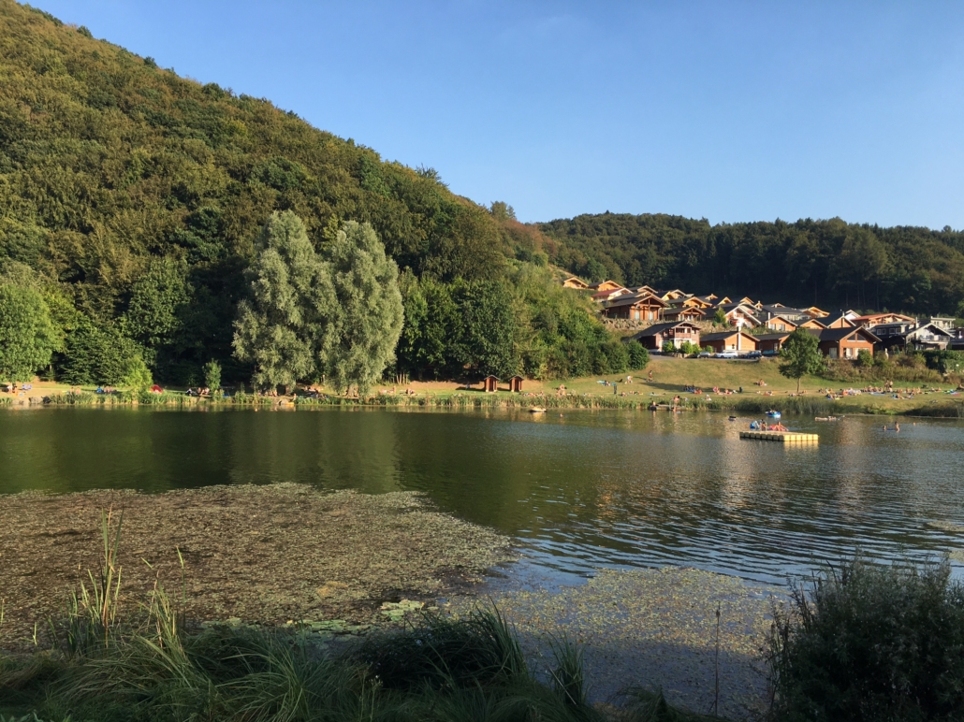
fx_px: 807
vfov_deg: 48.2
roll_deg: -0.3
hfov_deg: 61.7
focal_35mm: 29
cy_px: 361
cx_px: 482
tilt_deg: +0.6
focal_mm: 4.15
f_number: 2.2
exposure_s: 1/777
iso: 25
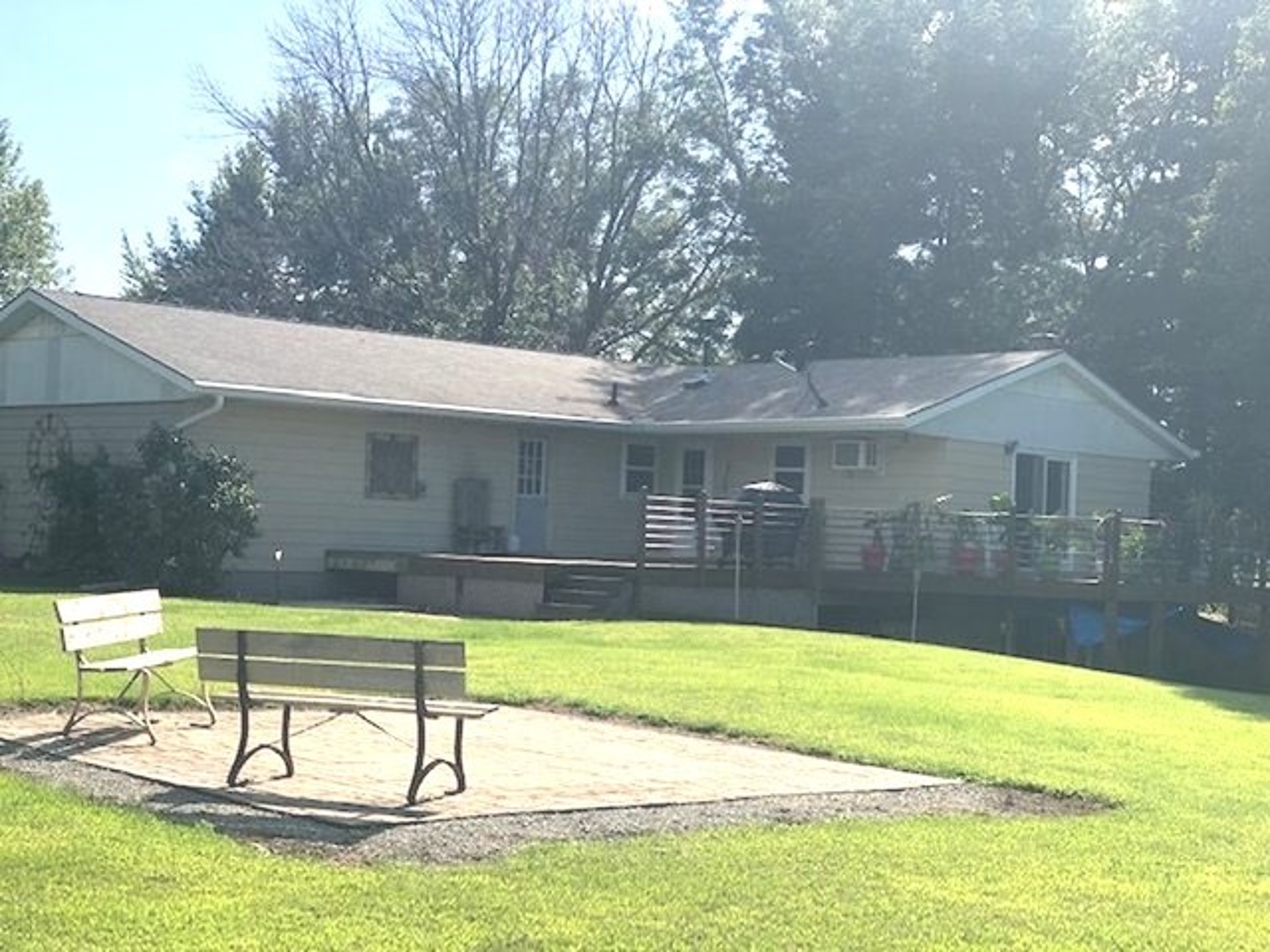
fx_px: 2091
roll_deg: -2.1
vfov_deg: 25.7
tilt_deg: +0.7
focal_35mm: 57
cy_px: 476
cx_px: 635
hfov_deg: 33.8
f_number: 2.8
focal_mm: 6.6
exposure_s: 1/666
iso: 20
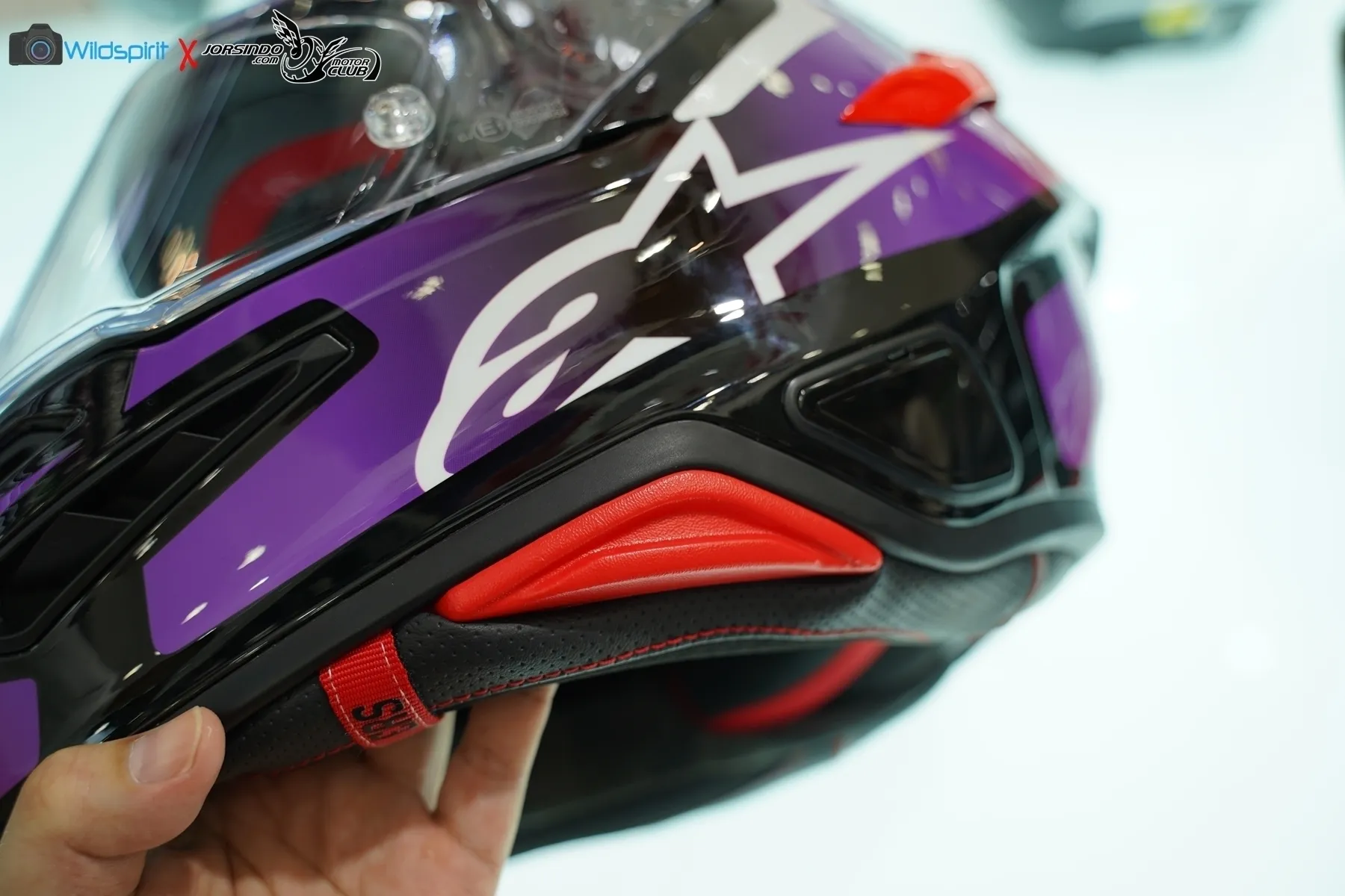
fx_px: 1158
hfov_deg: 60.3
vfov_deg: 42.3
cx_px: 672
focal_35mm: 31
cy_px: 448
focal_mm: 31
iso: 100
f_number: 3.5
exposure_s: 1/80
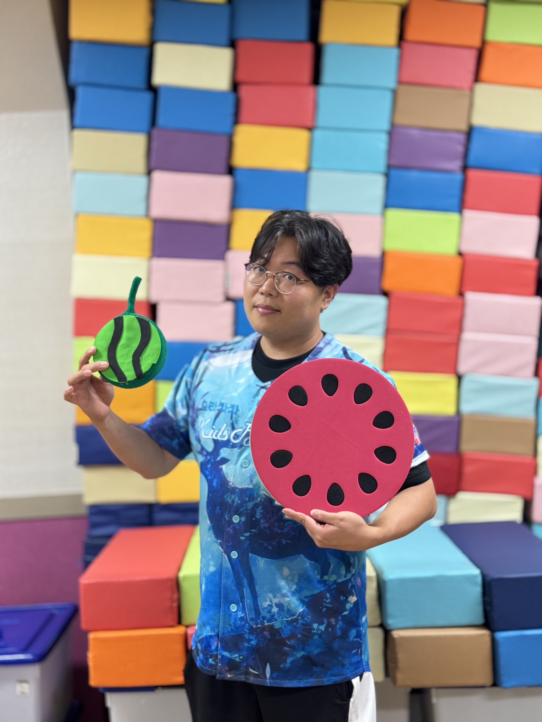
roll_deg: +3.2
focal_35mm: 48
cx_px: 271
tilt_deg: -1.0
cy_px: 361
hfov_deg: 30.3
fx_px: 1002
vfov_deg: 39.7
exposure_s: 1/60
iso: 250
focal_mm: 6.76
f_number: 1.78
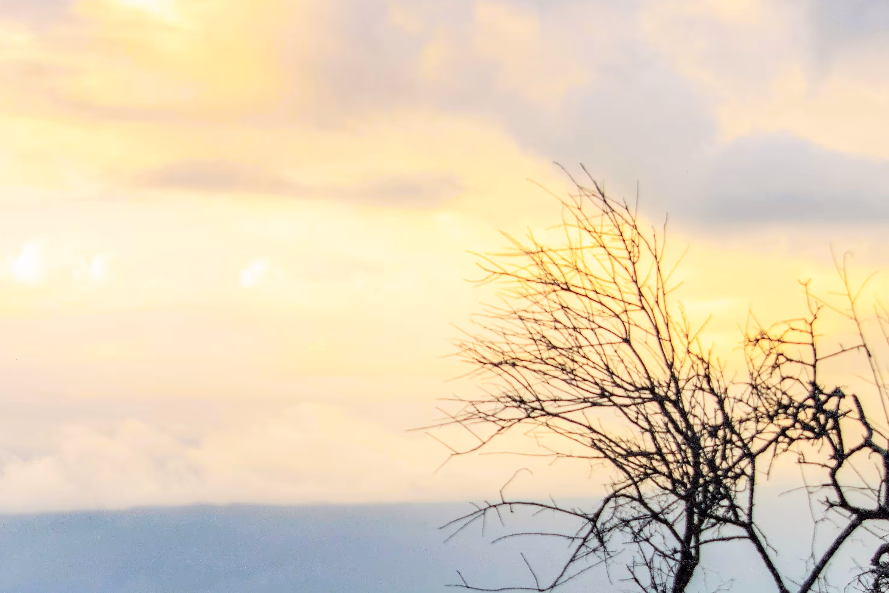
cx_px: 134
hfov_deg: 12.3
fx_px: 4099
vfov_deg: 8.2
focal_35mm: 166
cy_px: 522
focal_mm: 55
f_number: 7.1
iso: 100
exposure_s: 1/100
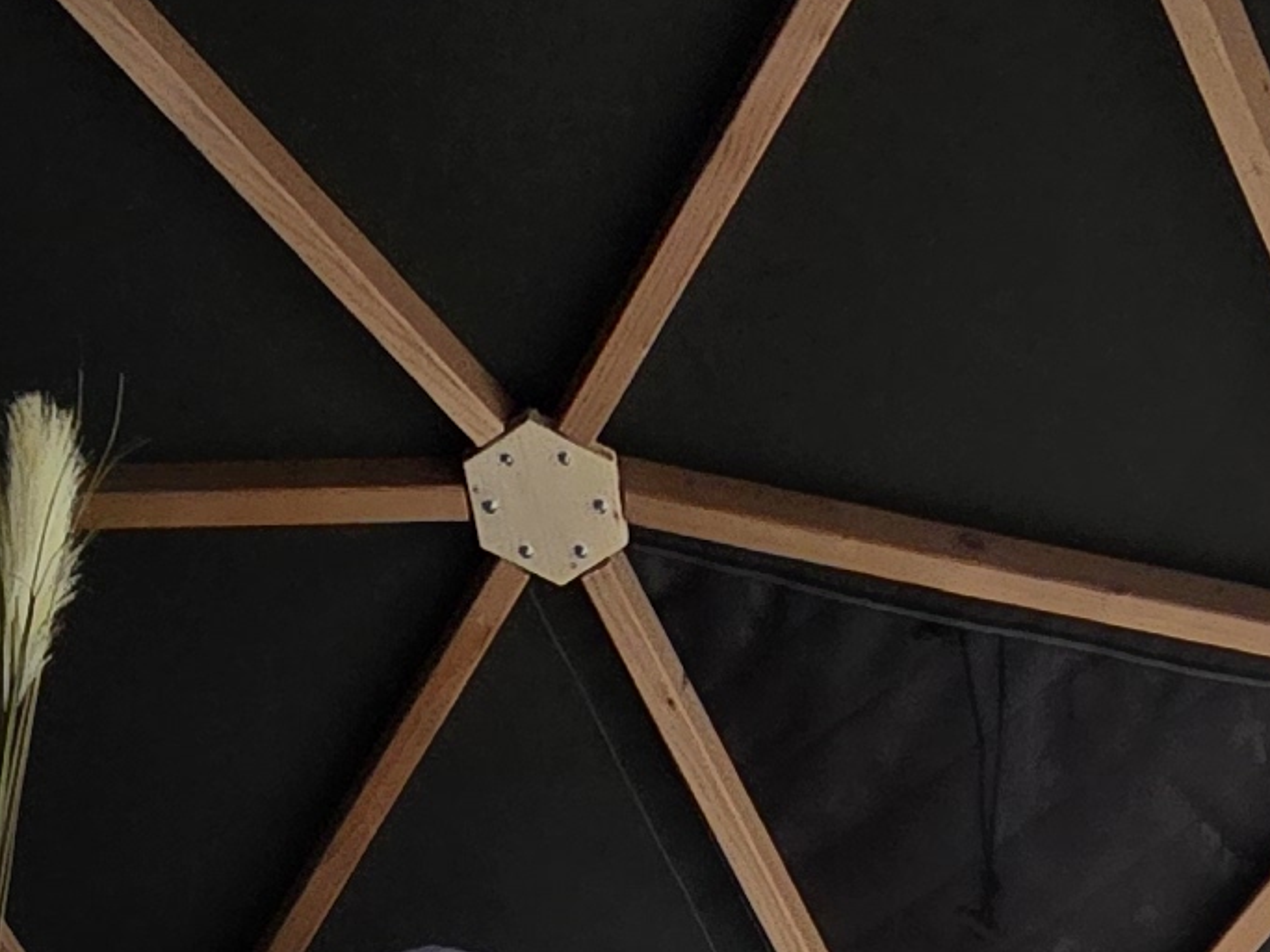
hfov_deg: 25.1
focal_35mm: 76
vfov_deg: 14.2
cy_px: 2193
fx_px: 2788
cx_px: 1056
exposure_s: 1/353
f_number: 2.2
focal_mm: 2.2
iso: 50
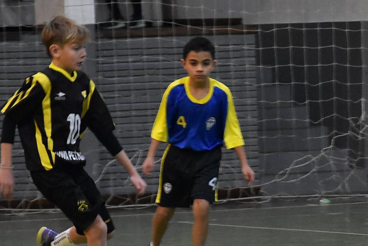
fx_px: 4196
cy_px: 201
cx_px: 230
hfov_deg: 5.0
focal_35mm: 410
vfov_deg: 3.4
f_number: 5.6
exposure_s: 1/125
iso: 4000
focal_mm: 105
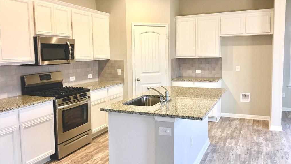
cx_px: 147
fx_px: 247
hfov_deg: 61.0
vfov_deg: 36.7
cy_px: 77
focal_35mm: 32
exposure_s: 1/15
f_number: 2.2
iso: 40
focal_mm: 4.15
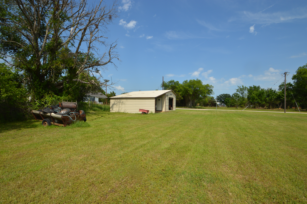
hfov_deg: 100.4
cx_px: 154
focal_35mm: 15
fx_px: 128
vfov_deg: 77.2
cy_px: 102
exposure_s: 1/400
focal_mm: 10
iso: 100
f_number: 9
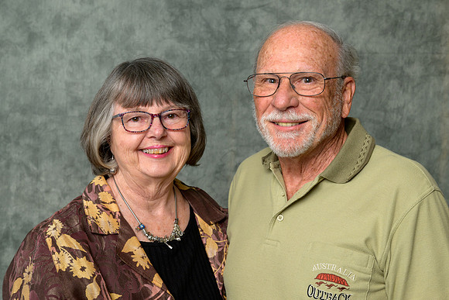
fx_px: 699
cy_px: 150
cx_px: 224
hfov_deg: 35.6
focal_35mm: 56
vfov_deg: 24.2
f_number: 10
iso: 400
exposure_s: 1/125
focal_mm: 56
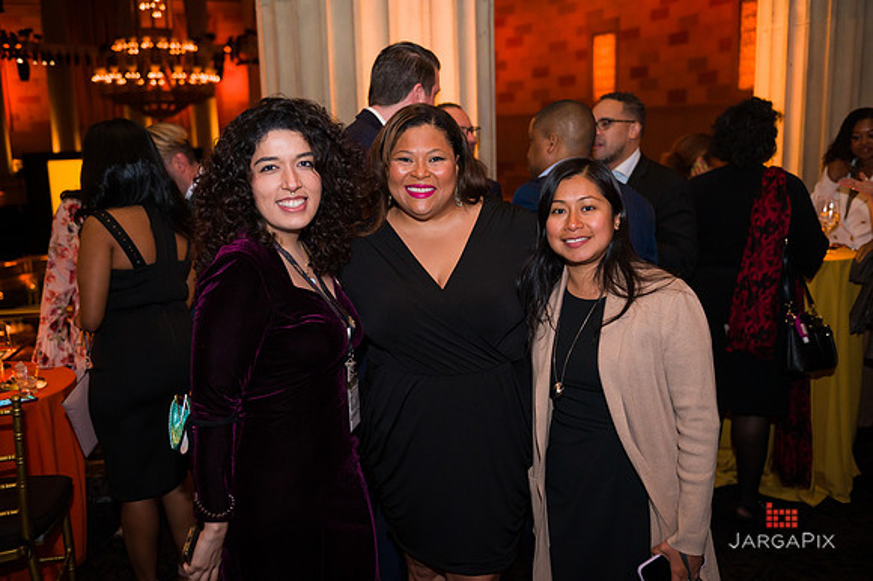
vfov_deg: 38.8
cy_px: 290
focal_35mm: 34
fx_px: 824
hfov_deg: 55.8
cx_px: 436
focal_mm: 34
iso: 1600
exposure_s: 1/200
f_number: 3.2
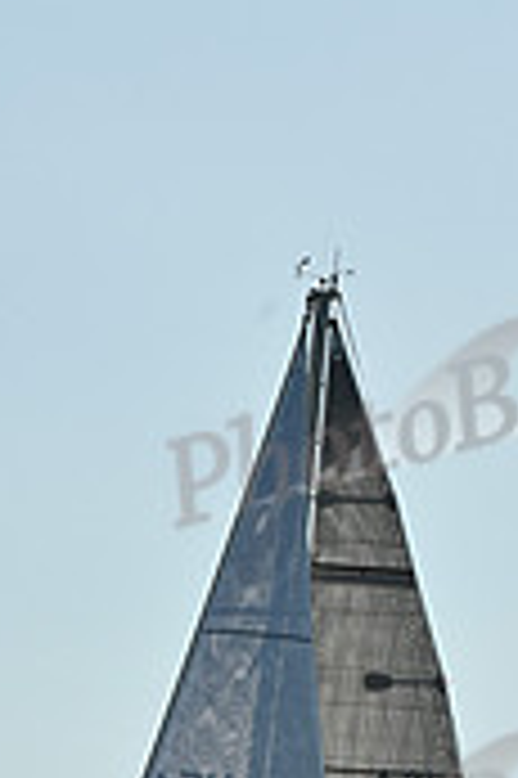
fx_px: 5947
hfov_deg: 5.0
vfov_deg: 7.4
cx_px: -65
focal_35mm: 275
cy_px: 1124
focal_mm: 82
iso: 320
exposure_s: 1/1000
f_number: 11
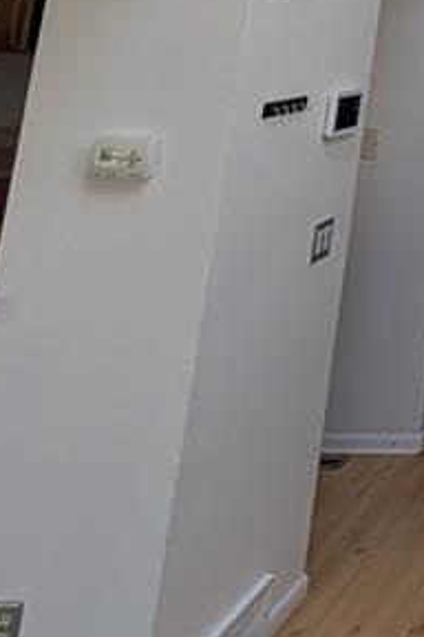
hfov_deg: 17.1
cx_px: 898
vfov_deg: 31.1
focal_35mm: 52
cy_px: -157
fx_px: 919
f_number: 1.7
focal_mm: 2.02
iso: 45
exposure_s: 1/327
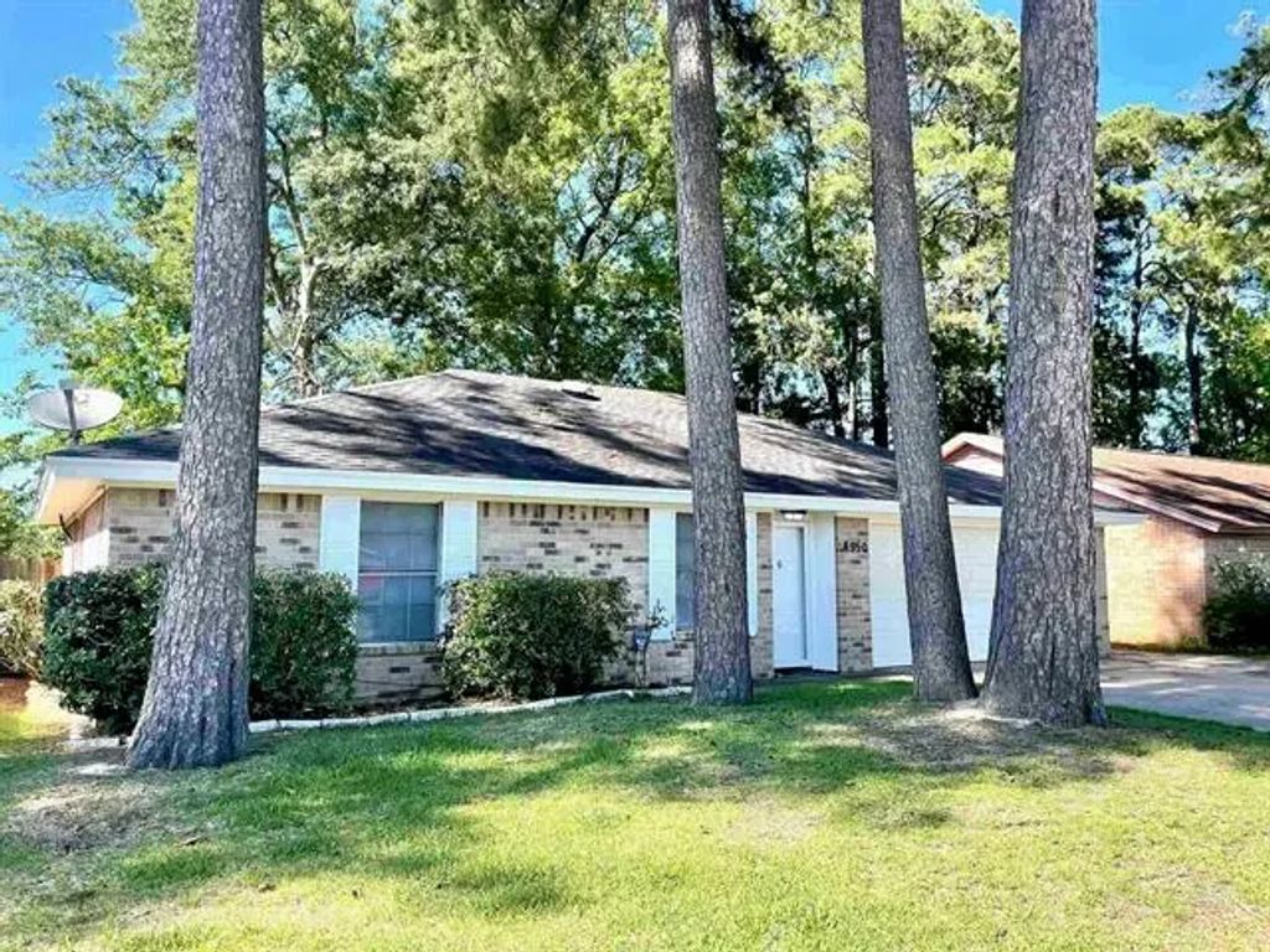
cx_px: 635
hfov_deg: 67.3
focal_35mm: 26
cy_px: 476
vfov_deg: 53.1
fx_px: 954
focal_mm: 4.2
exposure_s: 1/703
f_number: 1.6
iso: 32
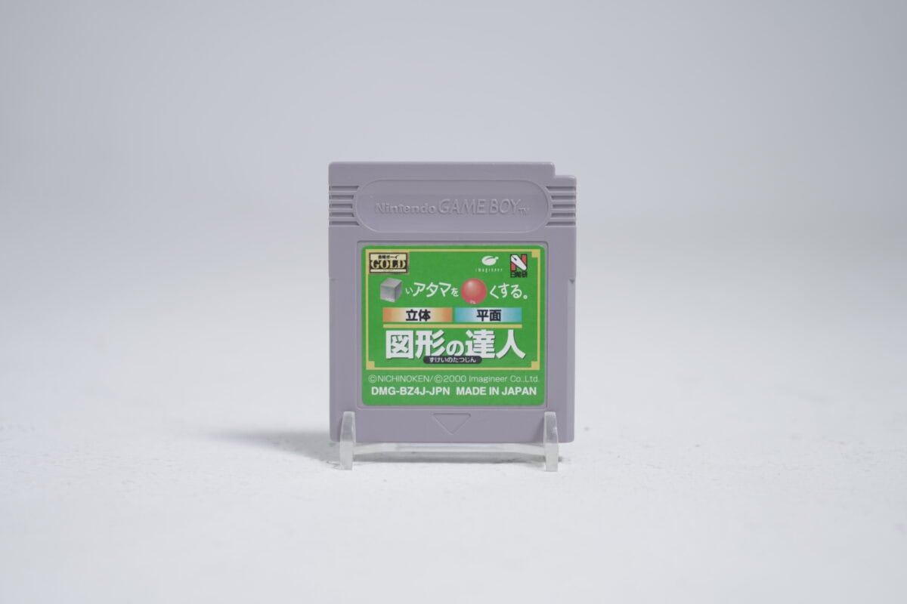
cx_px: 454
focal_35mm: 69
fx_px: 1738
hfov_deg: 29.2
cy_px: 302
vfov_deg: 19.7
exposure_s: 1/5
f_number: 5.6
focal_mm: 69
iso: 100
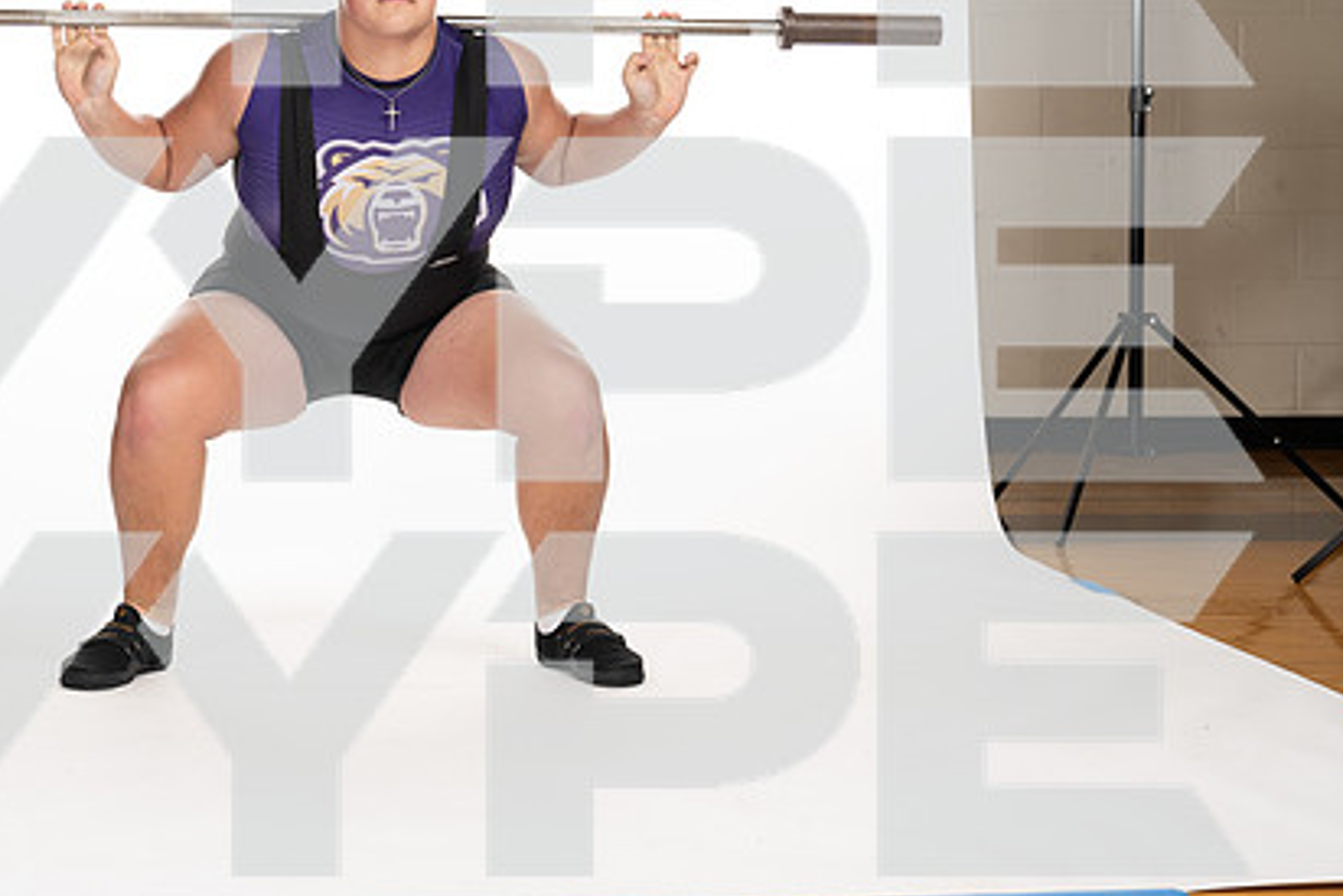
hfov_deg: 24.3
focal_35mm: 83
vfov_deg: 16.4
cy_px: 311
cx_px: 434
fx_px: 3097
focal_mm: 59
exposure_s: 1/250
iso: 250
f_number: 5.6
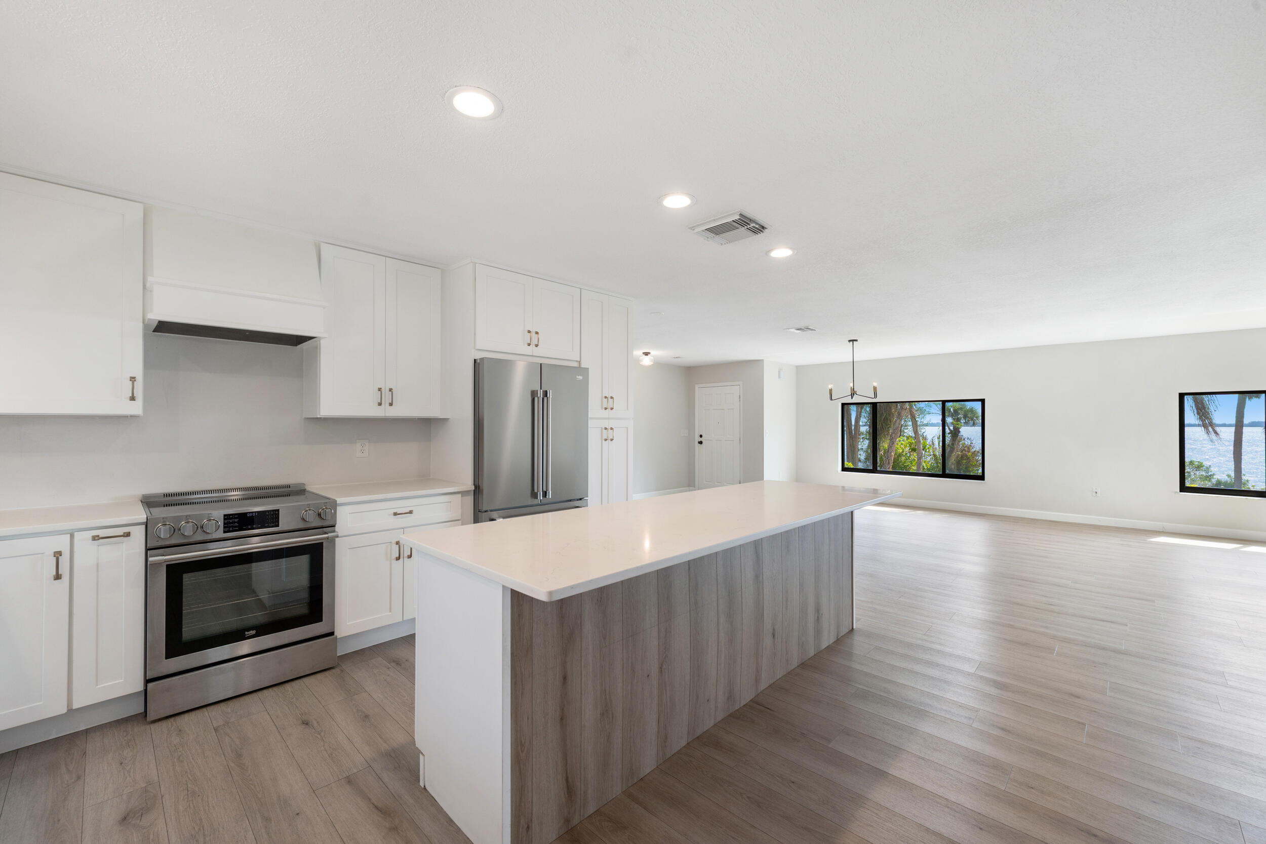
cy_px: 422
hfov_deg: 104.3
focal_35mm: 14
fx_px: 492
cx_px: 633
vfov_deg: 81.2
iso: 250
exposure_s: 1/10
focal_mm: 14
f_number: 9
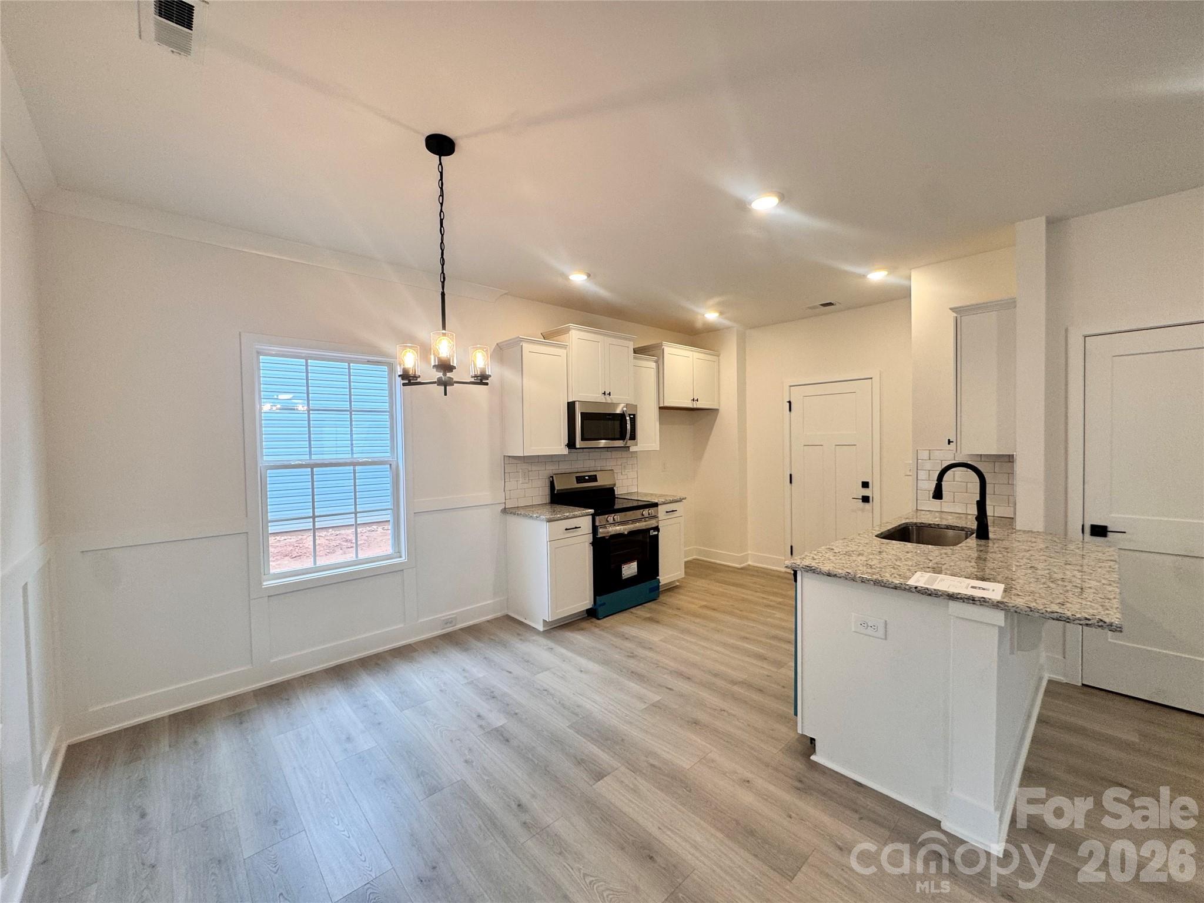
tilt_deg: -1.4
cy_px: 452
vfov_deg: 85.7
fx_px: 487
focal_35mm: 14
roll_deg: +1.1
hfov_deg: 102.1
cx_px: 602
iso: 100
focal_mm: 2.22
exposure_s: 1/120
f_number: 2.2
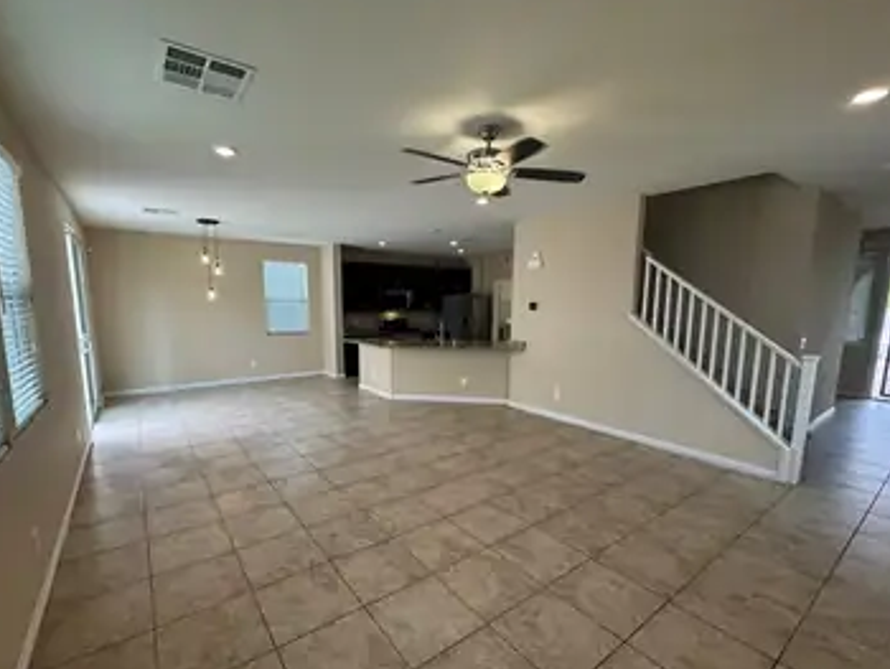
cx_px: 420
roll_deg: -0.7
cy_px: 364
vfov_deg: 78.0
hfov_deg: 94.4
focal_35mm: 16
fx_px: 412
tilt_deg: -10.3
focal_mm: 2.22
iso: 100
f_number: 2.2
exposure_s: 1/120
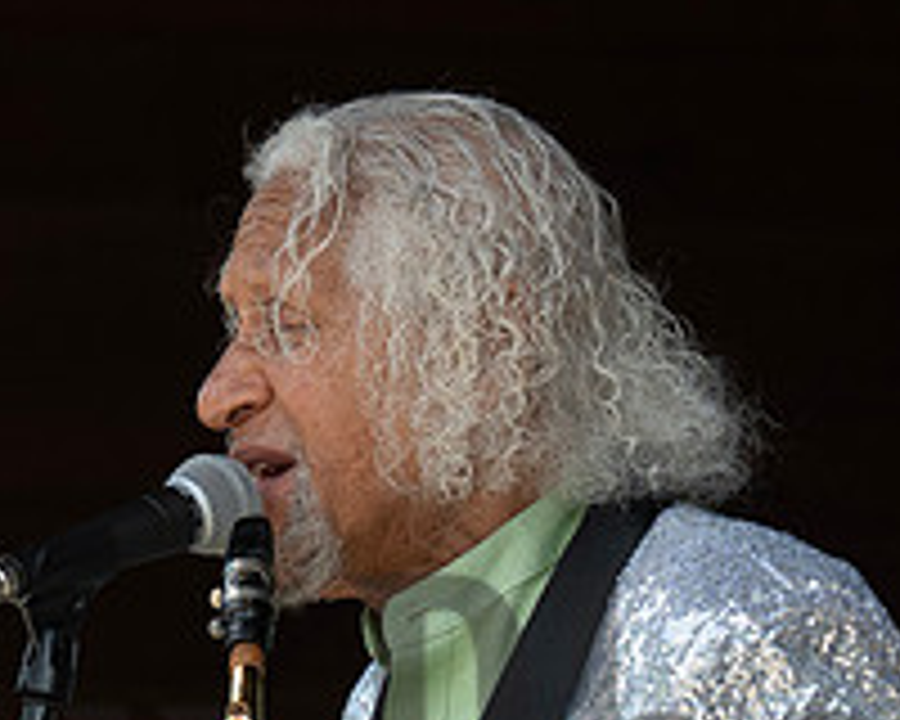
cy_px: 866
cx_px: 184
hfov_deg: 3.2
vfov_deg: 2.5
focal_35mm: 612
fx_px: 16302
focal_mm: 150
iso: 800
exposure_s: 1/1000
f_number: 5.6
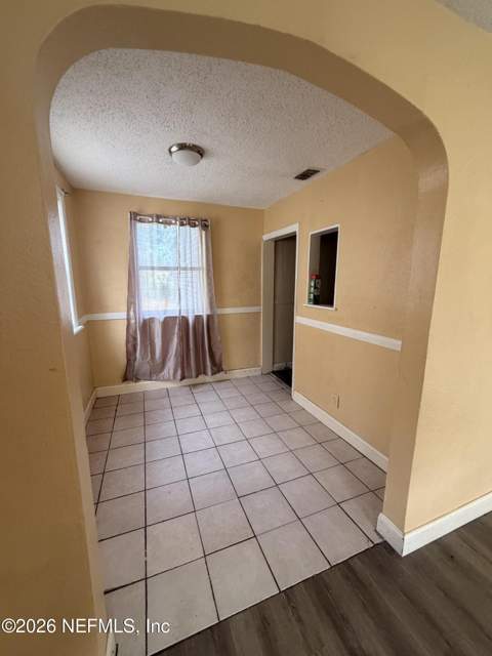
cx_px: 246
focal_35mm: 14
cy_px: 328
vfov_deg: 102.1
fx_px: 265
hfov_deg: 85.7
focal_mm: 2.22
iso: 320
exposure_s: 1/60
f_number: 2.2
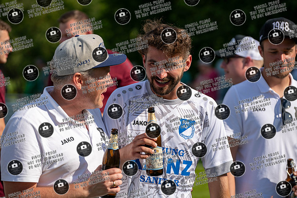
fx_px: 1073
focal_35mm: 130
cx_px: 148
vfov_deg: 10.6
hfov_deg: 15.8
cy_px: 99
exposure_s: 1/1600
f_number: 3.5
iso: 80
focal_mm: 130
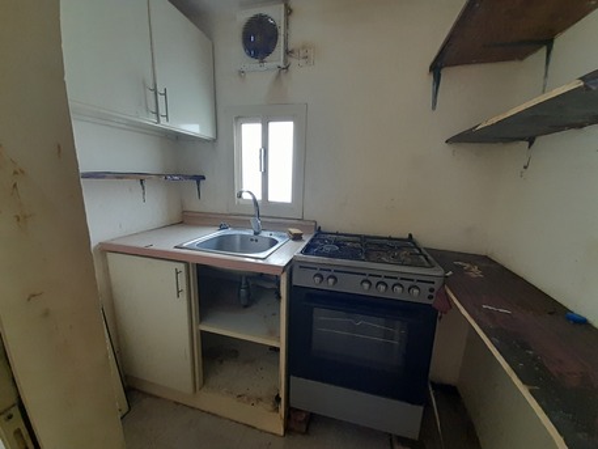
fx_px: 225
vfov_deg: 89.9
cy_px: 224
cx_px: 299
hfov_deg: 106.2
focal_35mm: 13
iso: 160
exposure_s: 1/50
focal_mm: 1.13
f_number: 2.2
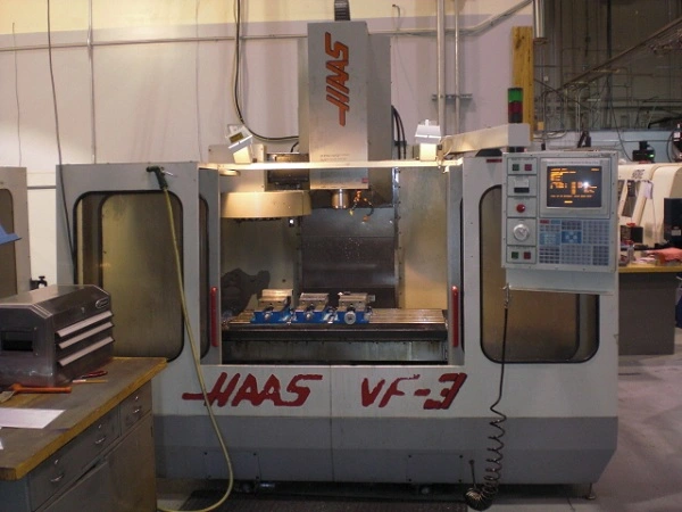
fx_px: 749
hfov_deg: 49.0
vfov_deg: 37.7
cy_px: 256
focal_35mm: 38
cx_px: 341
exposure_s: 1/30
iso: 200
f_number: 3.1
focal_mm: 6.3
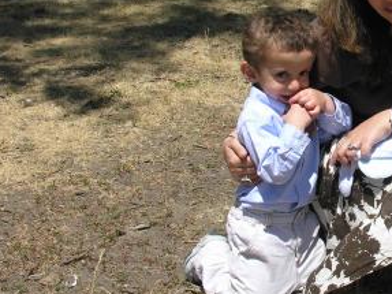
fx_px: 883
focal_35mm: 78
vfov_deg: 18.8
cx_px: 382
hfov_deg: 24.0
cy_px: 104
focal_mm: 8.9
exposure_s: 1/217
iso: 50
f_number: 6.3
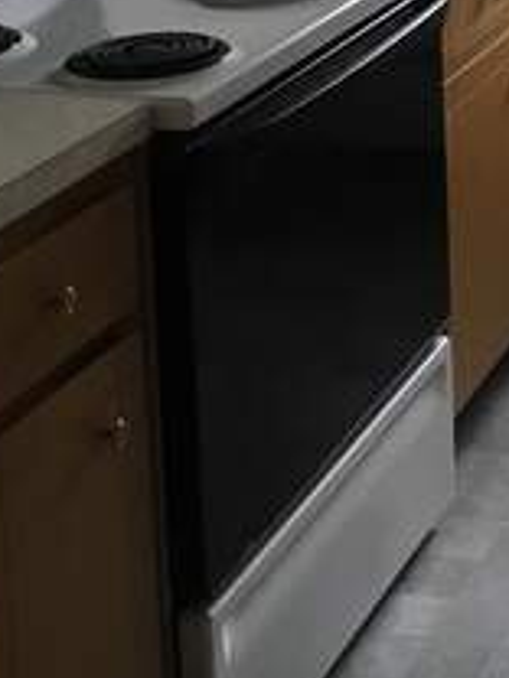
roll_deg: +0.0
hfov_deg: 14.8
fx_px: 1823
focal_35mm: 93
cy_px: -217
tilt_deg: -5.9
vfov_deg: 19.4
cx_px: 767
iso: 25
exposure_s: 1/30
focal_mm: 4.15
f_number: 2.2
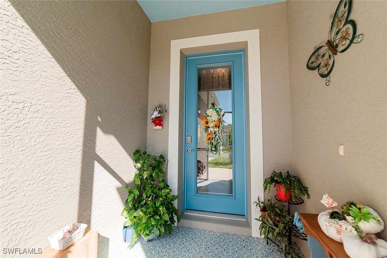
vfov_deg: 81.2
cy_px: 129
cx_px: 194
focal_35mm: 14
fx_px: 151
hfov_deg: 104.2
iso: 500
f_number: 8
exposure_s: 1/640
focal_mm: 14
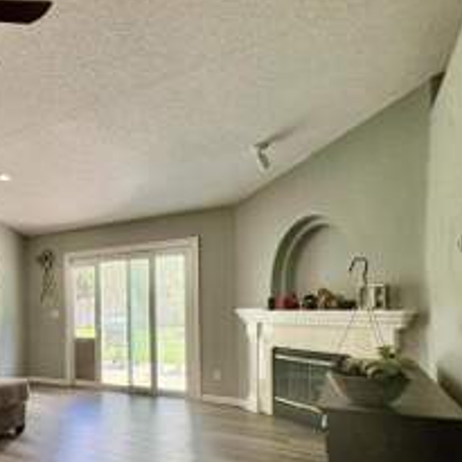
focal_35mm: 29
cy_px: 316
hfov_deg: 45.6
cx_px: -14
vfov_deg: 54.3
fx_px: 438
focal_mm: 2.22
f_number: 2.2
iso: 160
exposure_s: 1/120
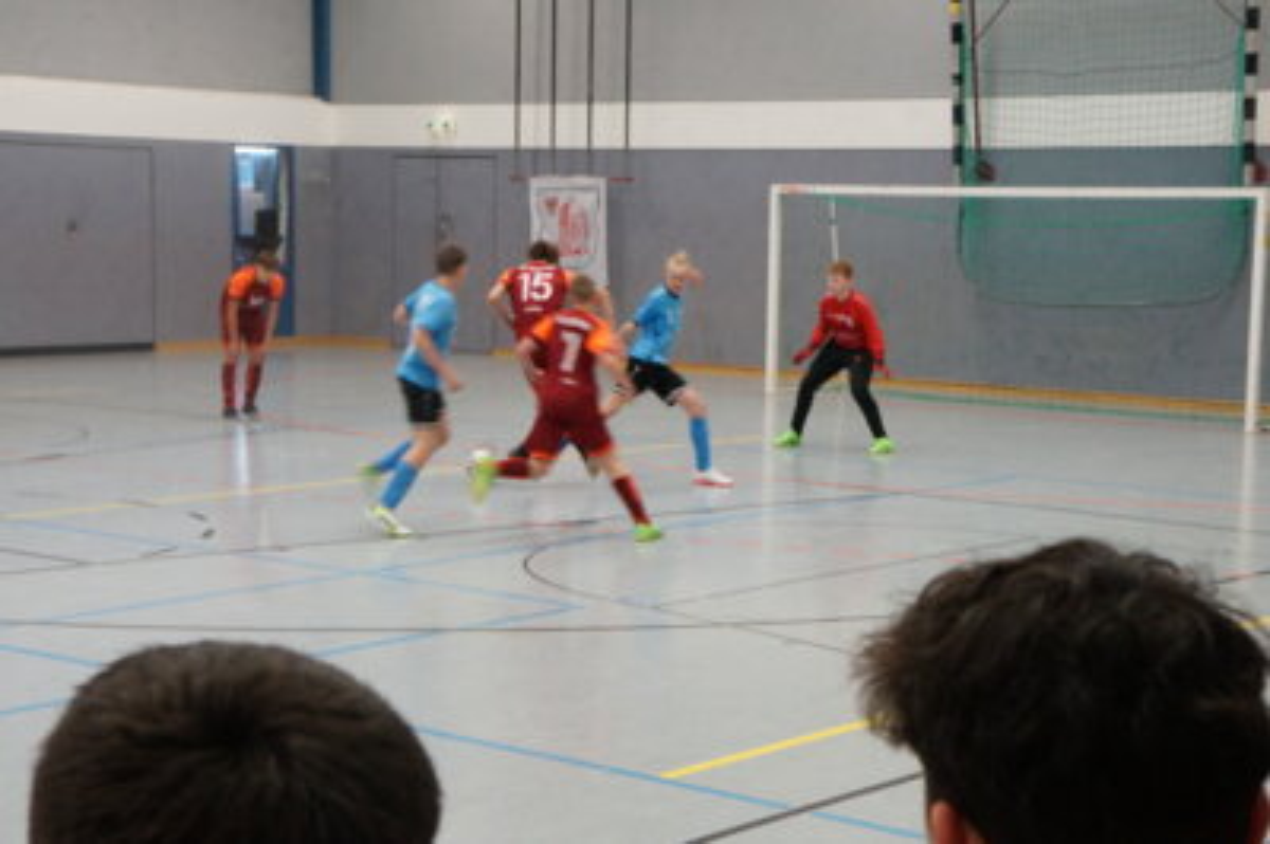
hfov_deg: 29.3
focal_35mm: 69
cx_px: 635
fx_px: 2432
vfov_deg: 19.7
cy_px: 422
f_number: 11
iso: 3200
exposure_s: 1/50
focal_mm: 46
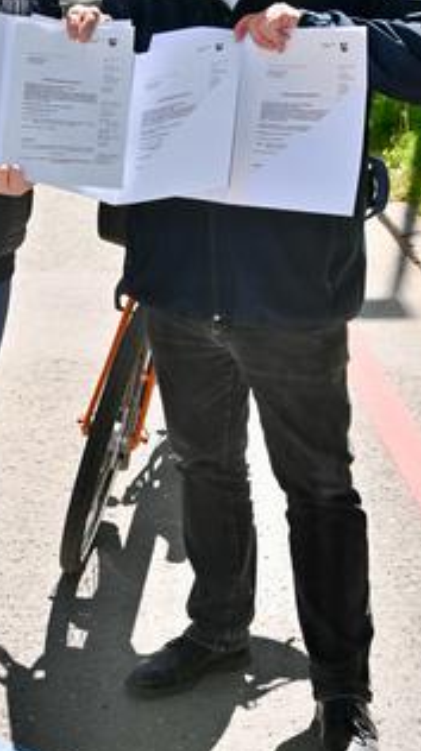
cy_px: 301
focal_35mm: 79
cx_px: -54
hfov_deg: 14.8
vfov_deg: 26.8
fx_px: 1573
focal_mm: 30
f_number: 6.3
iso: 64
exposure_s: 1/200
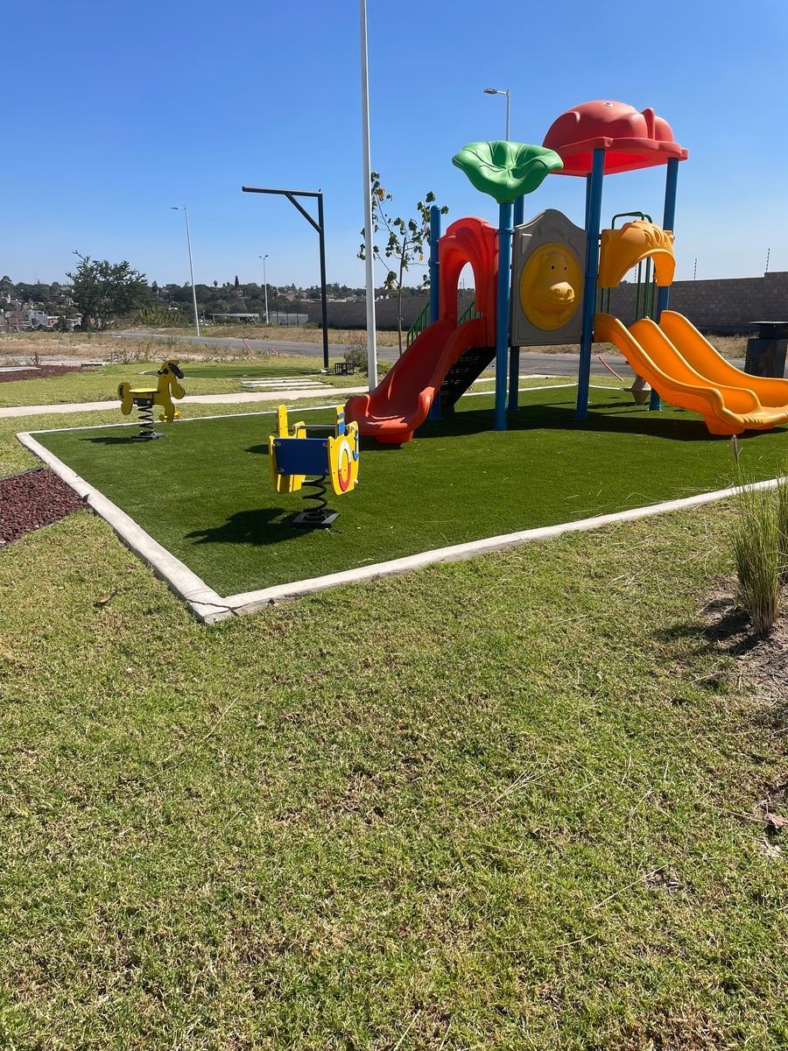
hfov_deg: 53.1
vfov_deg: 67.3
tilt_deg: -14.8
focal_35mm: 26
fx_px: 789
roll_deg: +0.8
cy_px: 526
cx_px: 394
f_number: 1.6
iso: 32
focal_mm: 4.2
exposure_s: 1/3861
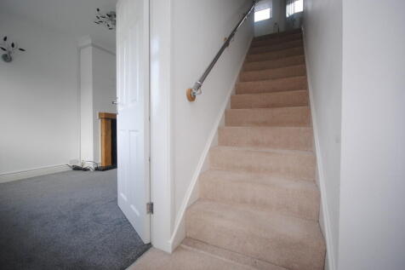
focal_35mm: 15
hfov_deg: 100.4
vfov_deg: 77.3
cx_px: 202
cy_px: 135
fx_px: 169
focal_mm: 10
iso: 200
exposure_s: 1/40
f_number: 4
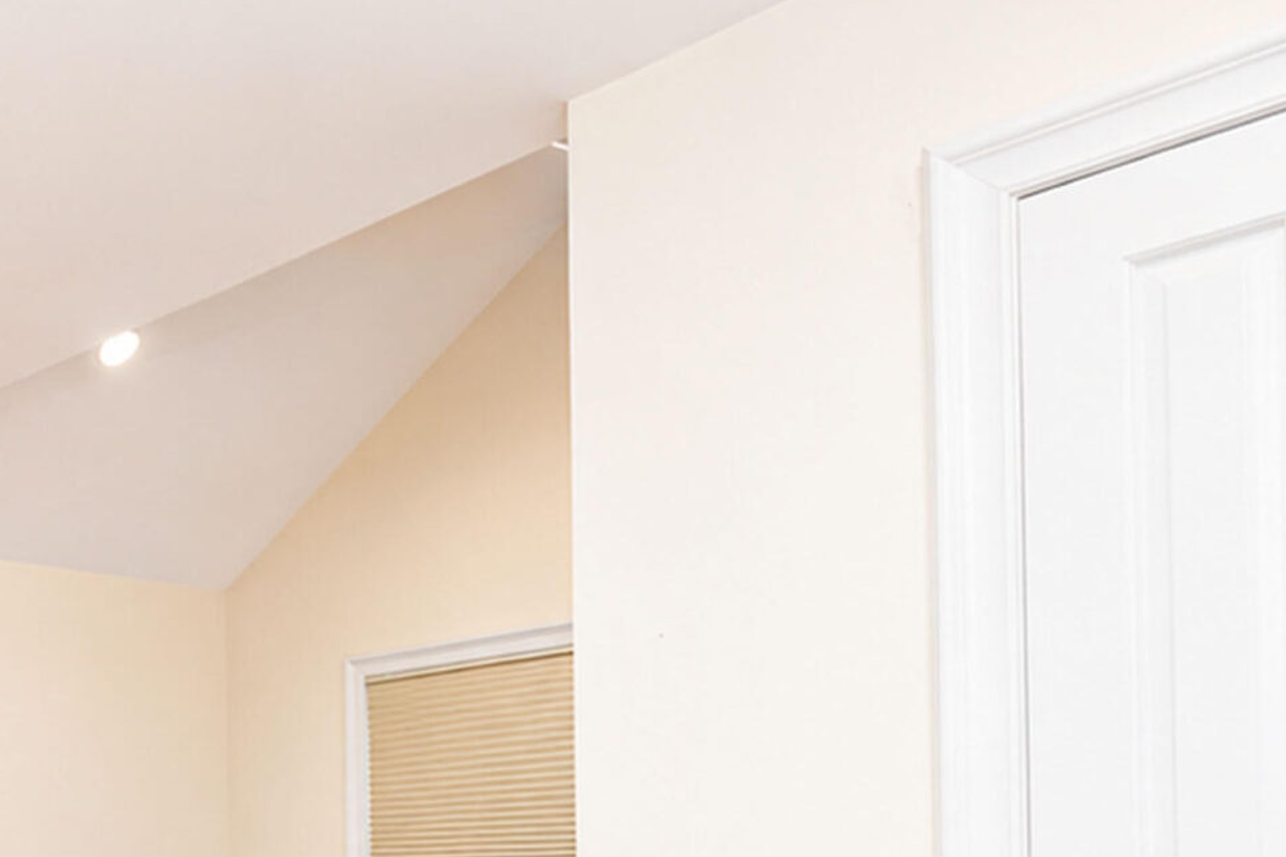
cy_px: 883
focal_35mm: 43
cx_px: -167
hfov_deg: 37.2
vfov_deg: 28.9
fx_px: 1536
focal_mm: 16
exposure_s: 1/15
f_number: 4
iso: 64
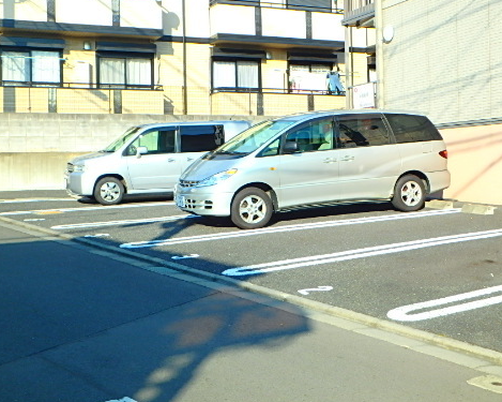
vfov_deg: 31.4
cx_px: 303
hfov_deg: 38.6
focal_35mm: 48
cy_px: 165
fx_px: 713
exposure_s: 1/250
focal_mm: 6.4
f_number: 5
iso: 125
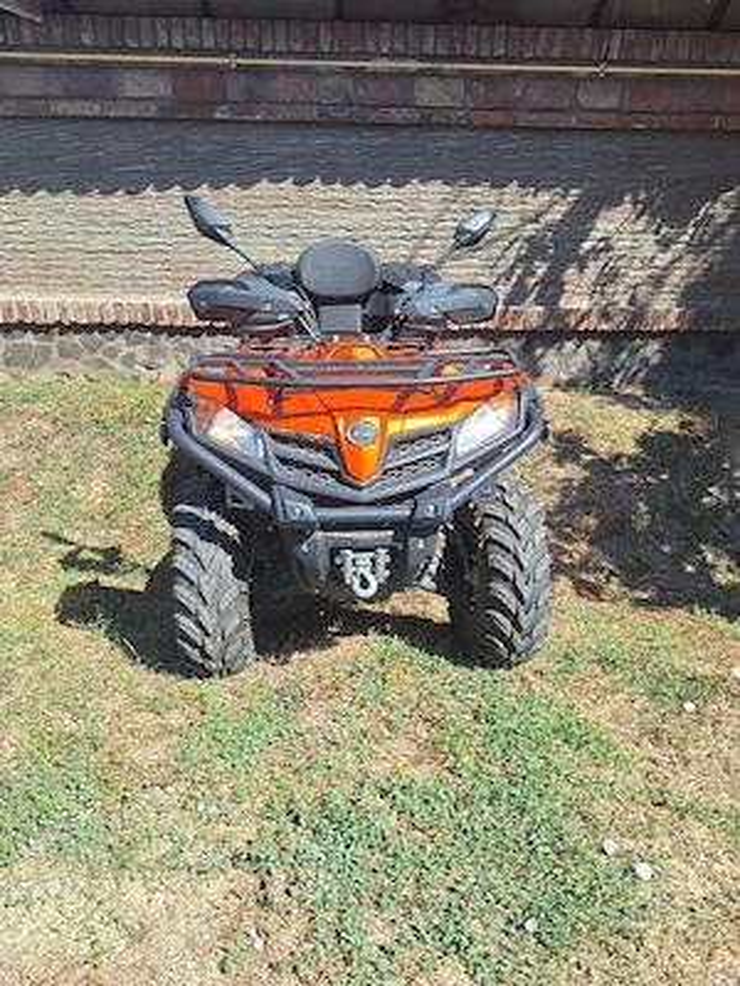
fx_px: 656
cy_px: 493
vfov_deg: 73.9
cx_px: 370
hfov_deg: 58.9
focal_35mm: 23
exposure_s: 1/2500
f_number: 1.8
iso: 40
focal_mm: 5.54
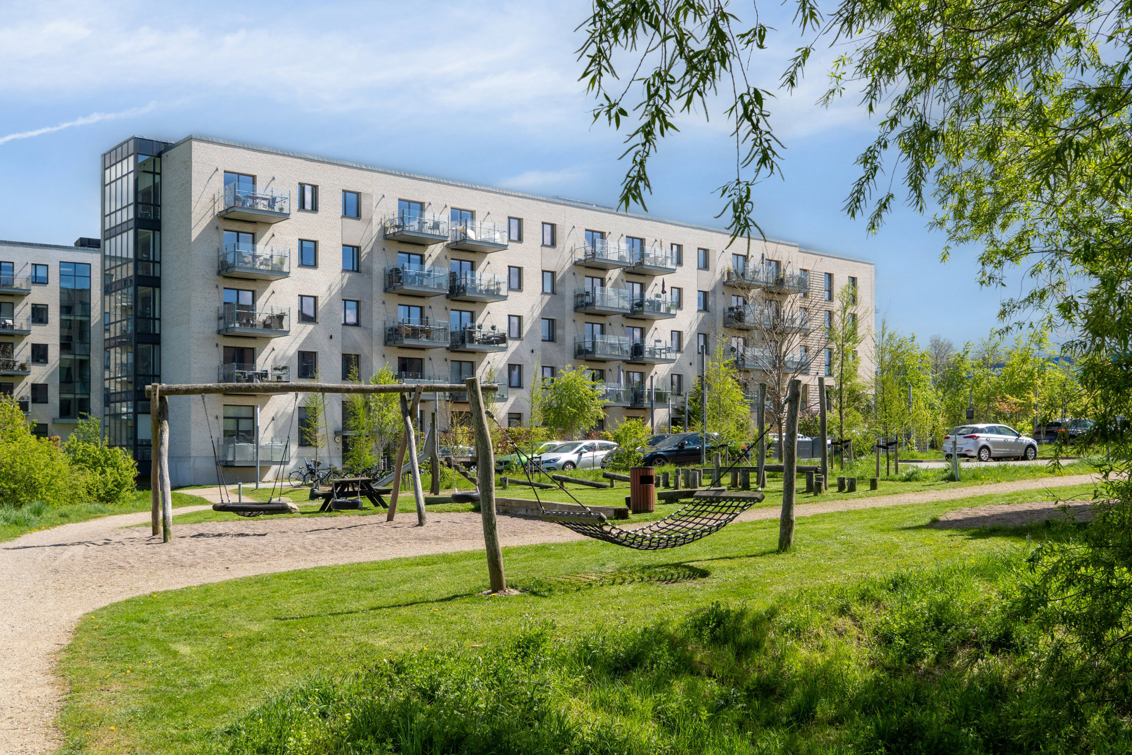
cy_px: 378
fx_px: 1132
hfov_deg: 53.1
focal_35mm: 36
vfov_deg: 36.9
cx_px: 566
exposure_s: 1/1000
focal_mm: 24
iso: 200
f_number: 8
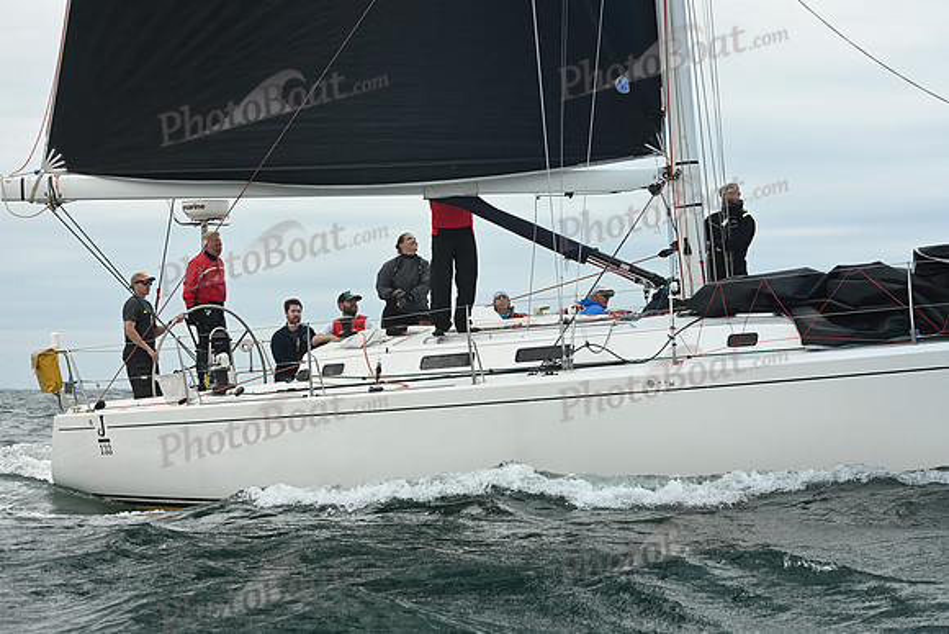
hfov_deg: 24.8
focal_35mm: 82
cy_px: 317
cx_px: 474
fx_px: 2162
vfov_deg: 16.7
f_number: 9
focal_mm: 82
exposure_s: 1/800
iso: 400
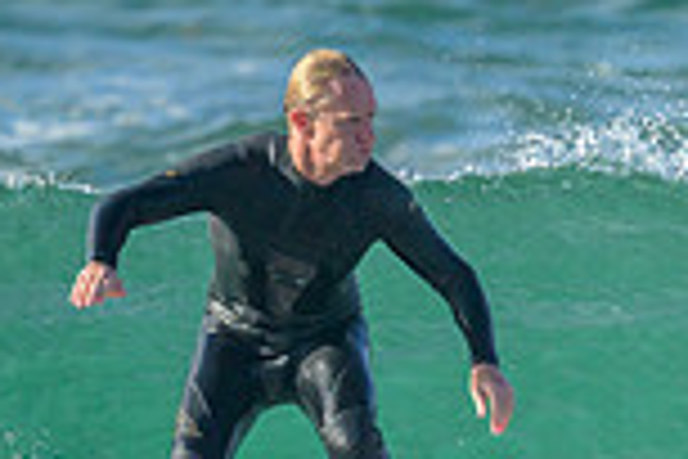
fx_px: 66157
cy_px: 589
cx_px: 713
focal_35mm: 3462
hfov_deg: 0.6
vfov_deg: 0.4
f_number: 6.3
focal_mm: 800
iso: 250
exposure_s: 1/2000
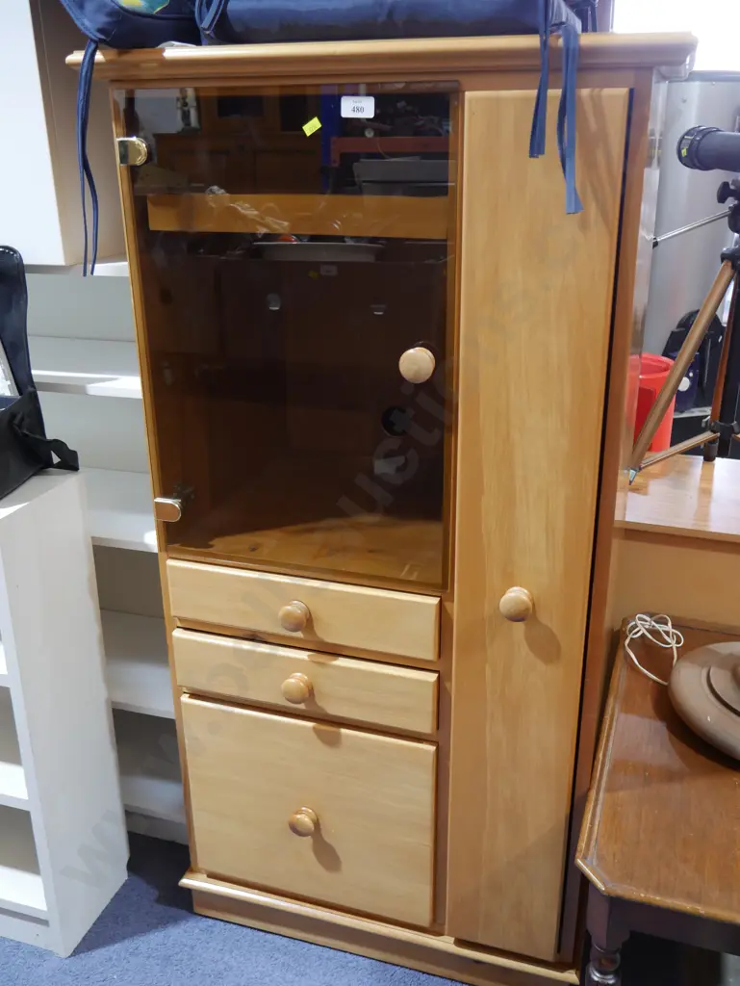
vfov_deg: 56.8
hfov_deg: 44.2
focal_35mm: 32
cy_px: 493
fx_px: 911
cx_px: 370
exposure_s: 1/60
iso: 640
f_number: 3.6
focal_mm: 16
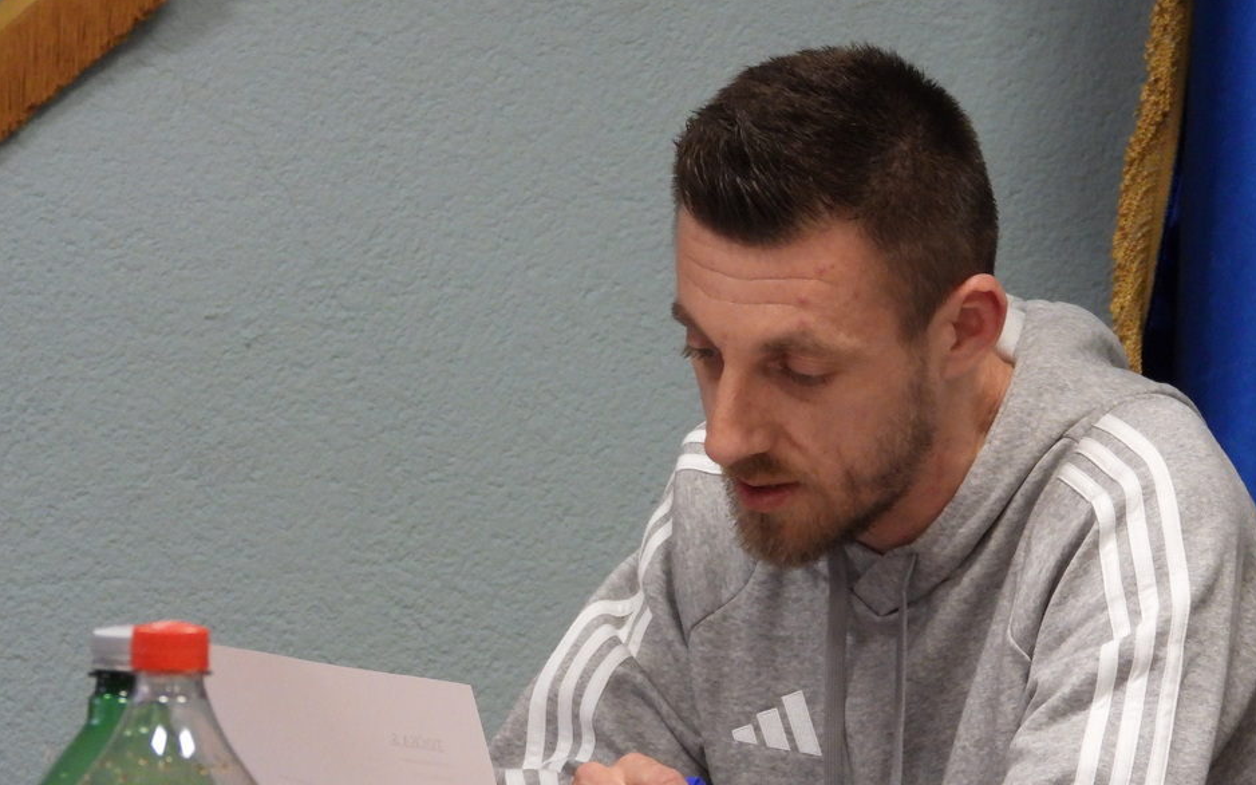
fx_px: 12766
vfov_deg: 3.5
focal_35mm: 373
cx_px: 631
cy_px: 423
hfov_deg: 5.6
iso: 720
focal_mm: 49.5
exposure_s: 1/30
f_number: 4.5
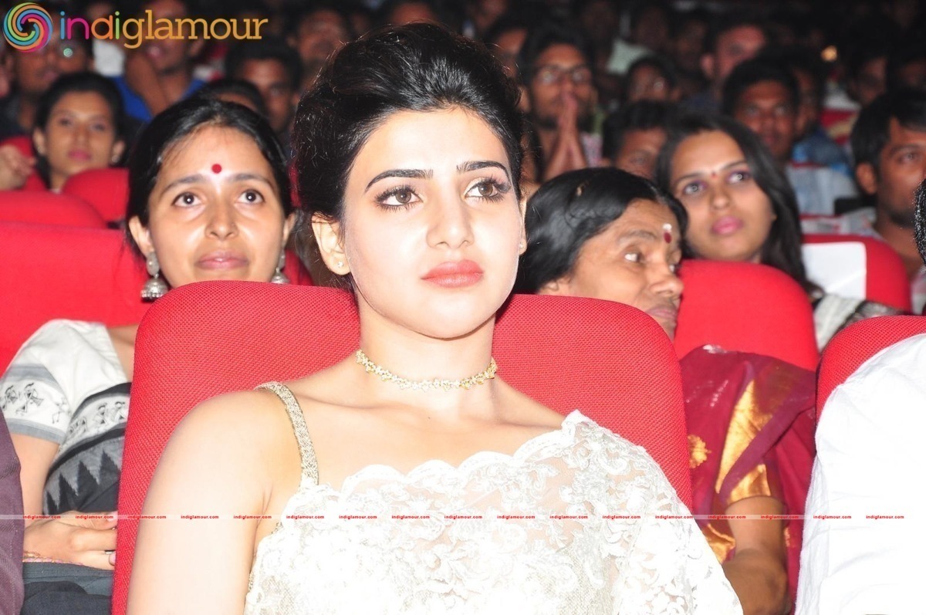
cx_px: 463
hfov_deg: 15.2
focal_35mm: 135
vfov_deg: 10.1
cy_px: 308
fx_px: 3468
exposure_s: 1/125
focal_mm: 90
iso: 500
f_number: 9
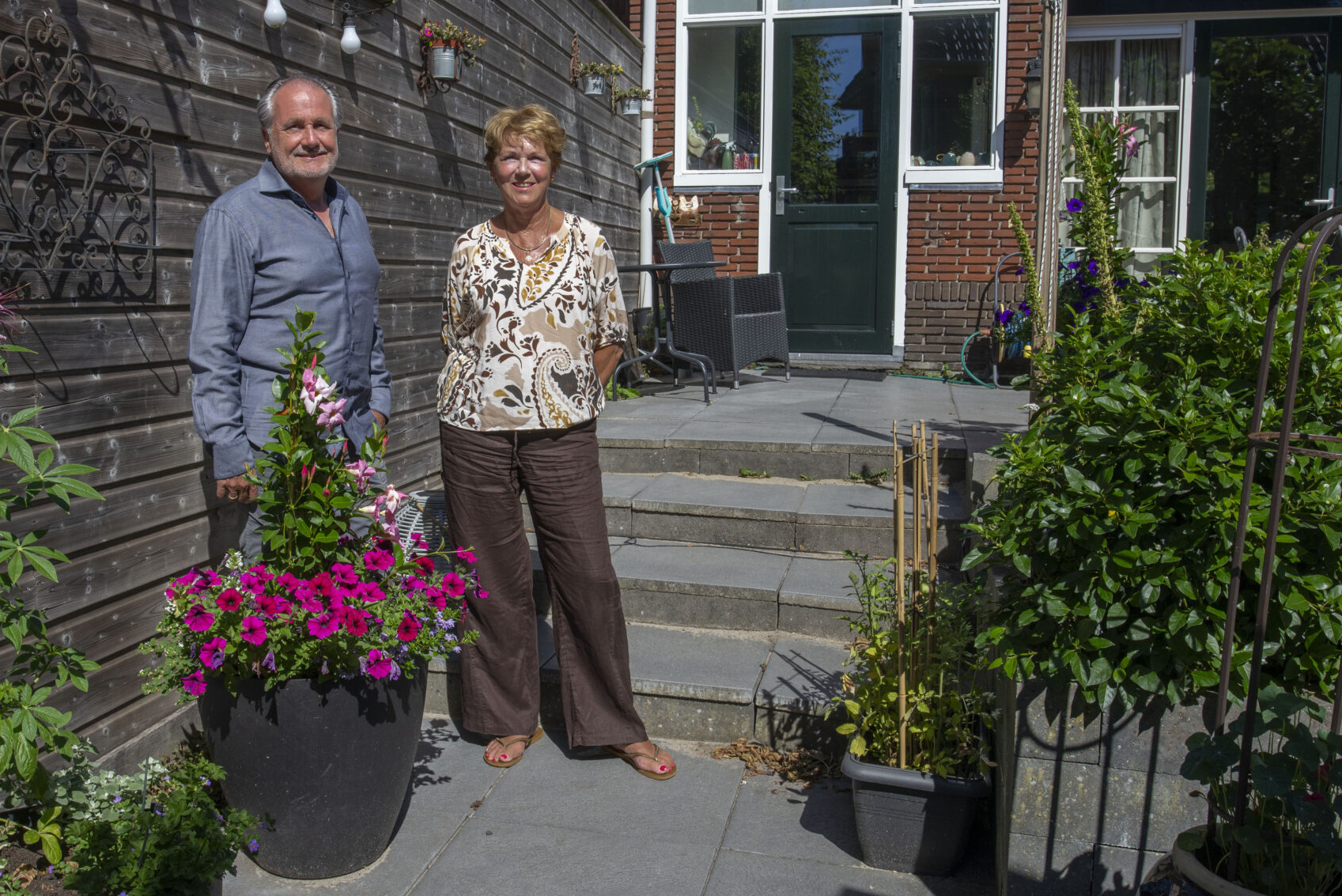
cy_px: 393
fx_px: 1305
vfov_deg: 37.8
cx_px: 545
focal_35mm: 35
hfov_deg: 54.1
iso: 640
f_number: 13
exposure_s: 1/640
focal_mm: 29
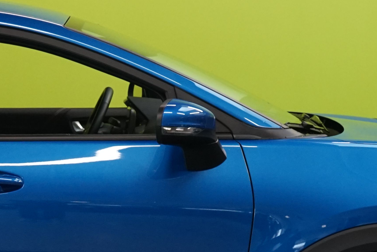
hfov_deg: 13.8
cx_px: -3
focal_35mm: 147
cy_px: 197
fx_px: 1539
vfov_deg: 9.3
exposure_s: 1/30
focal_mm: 42
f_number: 7.1
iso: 1600
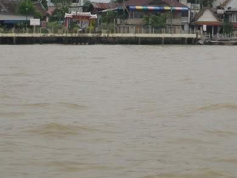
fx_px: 1007
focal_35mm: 147
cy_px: -22
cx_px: 185
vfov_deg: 10.0
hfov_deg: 13.4
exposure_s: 1/300
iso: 50
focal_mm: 9.3
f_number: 5.6
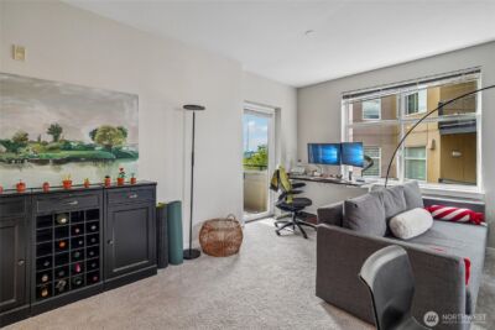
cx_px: 248
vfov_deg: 73.8
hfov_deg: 96.7
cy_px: 165
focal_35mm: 16
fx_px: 220
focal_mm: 16
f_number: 8
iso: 1600
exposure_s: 1/80
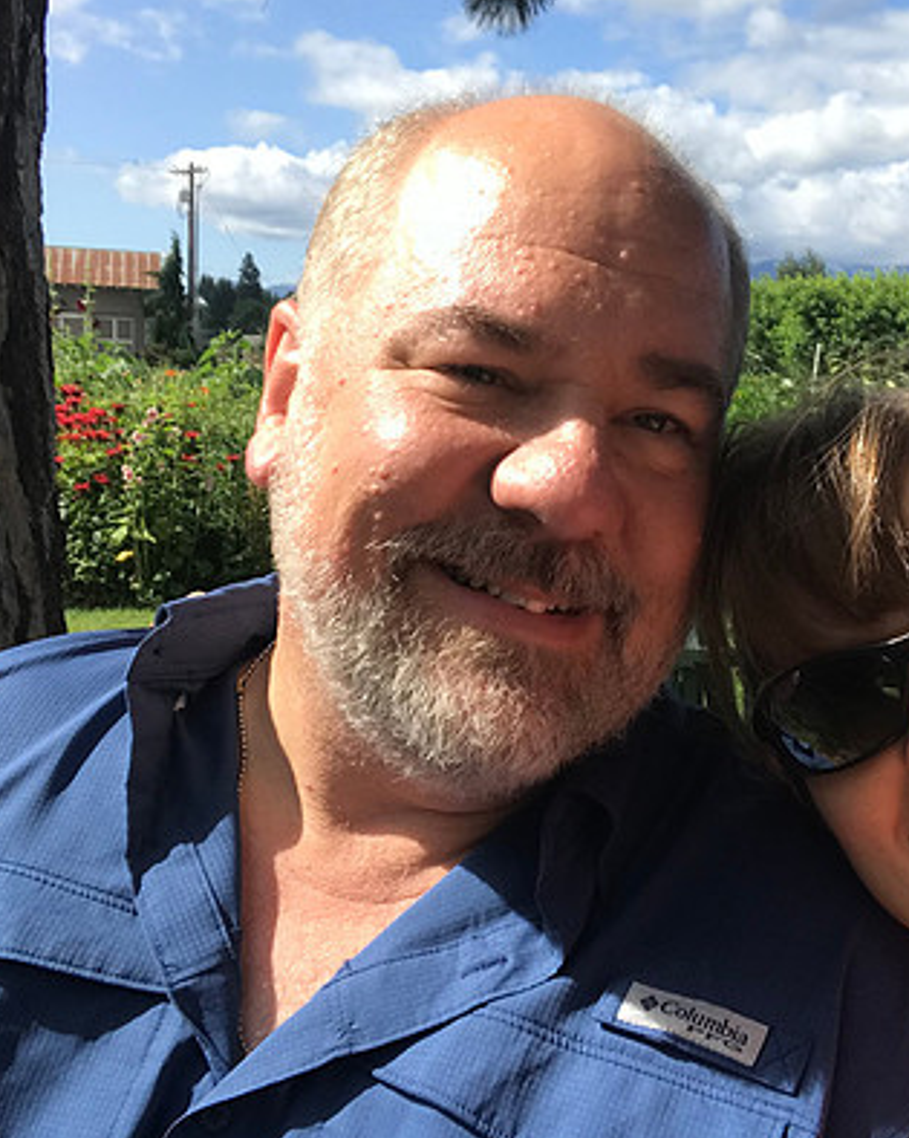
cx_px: 540
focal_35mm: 46
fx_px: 1548
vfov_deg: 40.3
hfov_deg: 32.6
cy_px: 555
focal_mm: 2.87
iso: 25
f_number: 2.2
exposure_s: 1/789
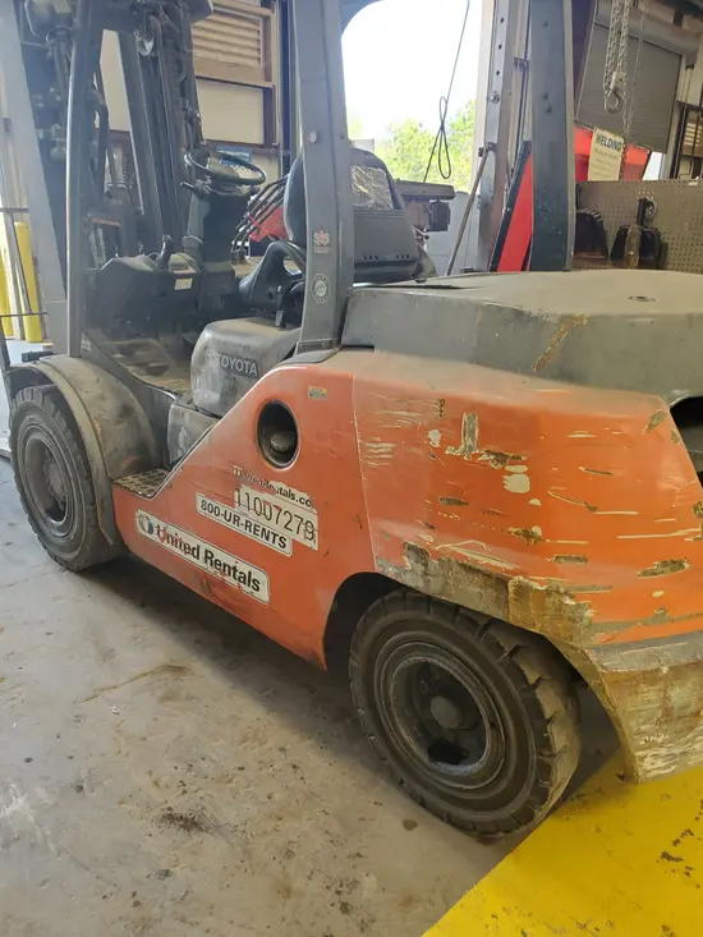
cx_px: 352
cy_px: 468
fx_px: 704
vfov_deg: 67.3
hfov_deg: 53.1
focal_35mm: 26
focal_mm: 4.3
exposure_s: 1/120
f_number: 2.4
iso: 250
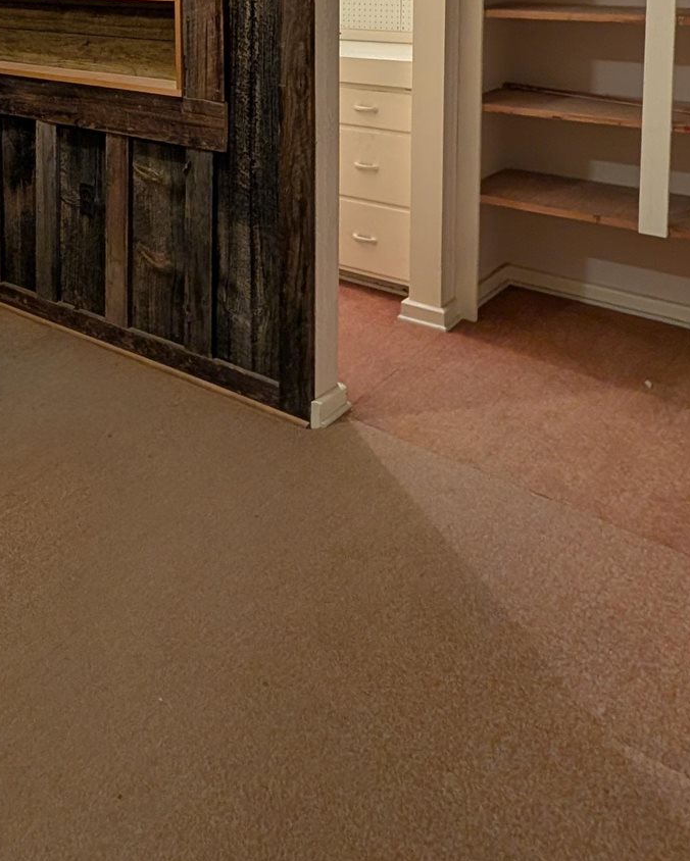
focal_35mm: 32
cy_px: 22
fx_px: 816
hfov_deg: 43.1
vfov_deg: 47.4
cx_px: 109
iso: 98
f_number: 1.7
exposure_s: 1/30
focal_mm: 2.02
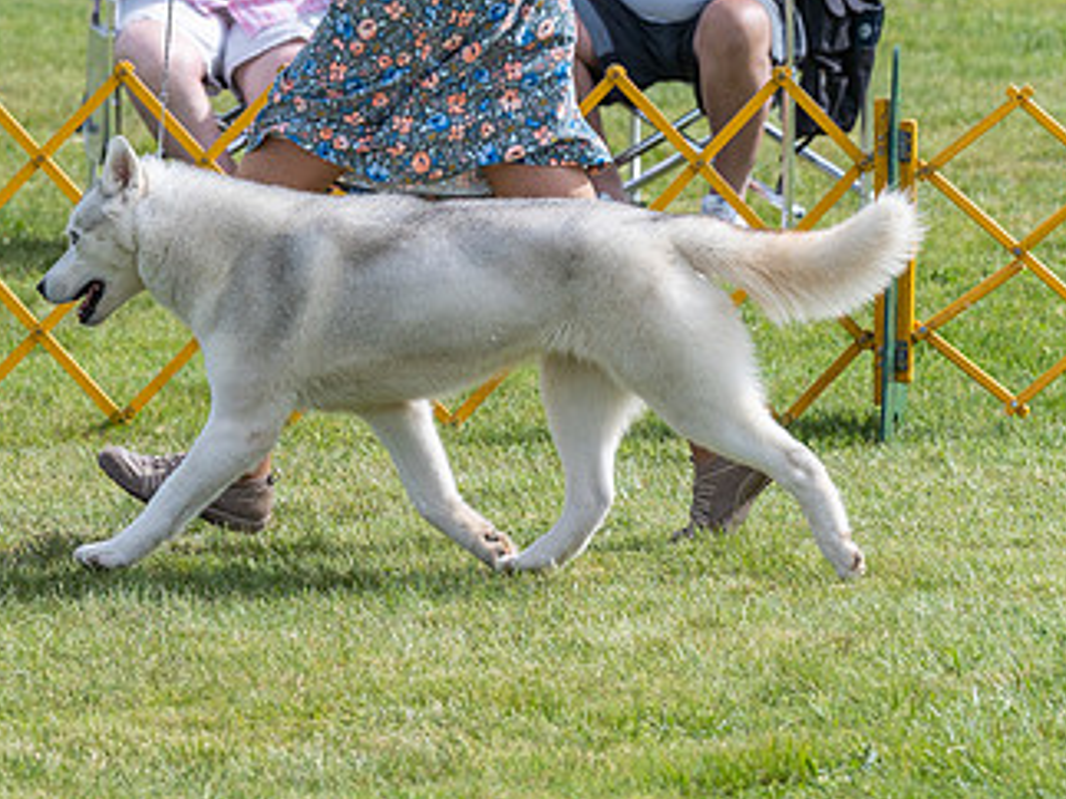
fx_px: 9635
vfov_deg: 4.7
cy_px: -36
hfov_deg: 6.3
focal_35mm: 313
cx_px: 158
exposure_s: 1/1250
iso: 250
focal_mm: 138
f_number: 5.6
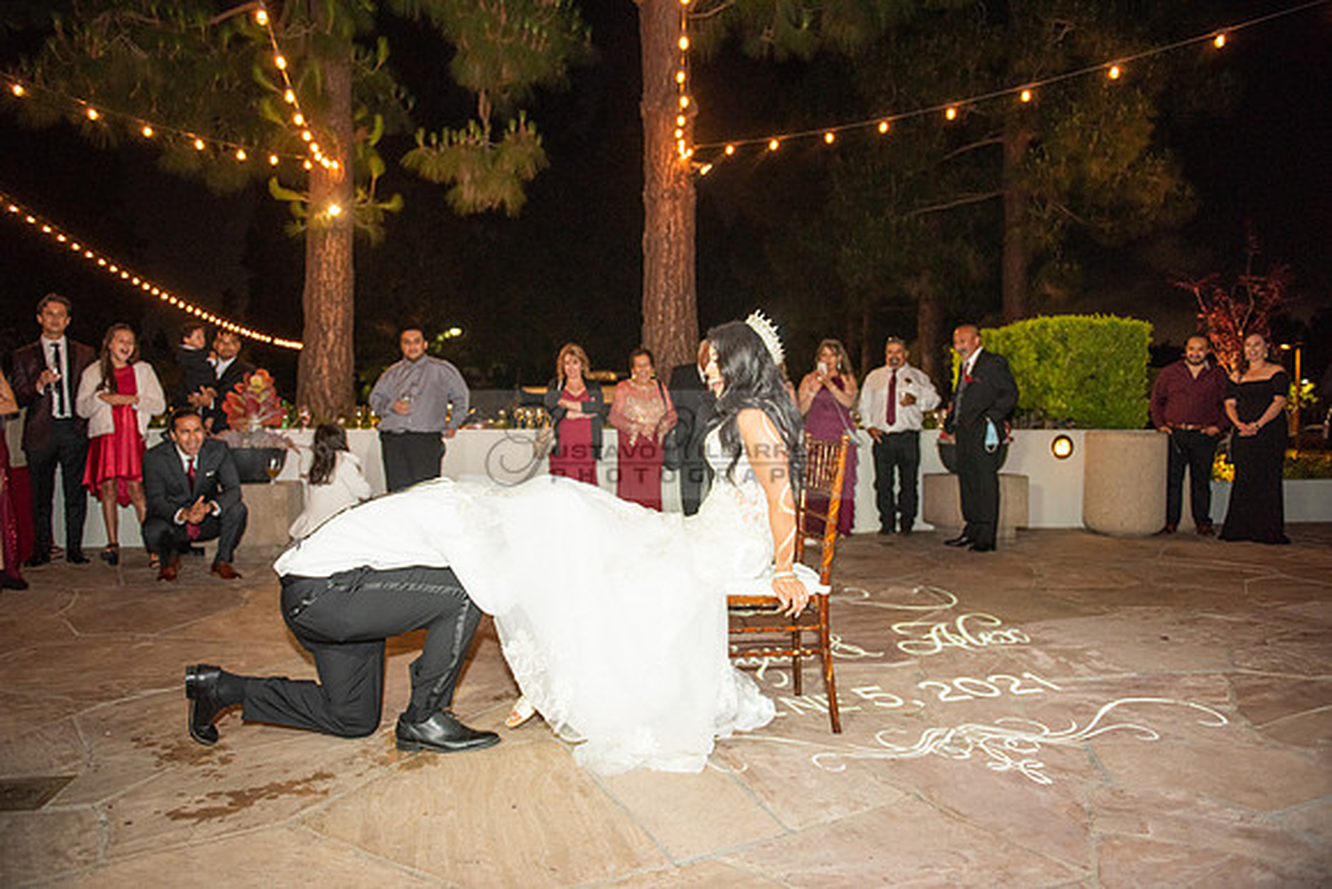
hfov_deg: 73.7
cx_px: 666
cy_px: 444
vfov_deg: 53.2
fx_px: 888
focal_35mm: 24
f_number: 2.8
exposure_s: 1/125
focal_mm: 24
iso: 1250
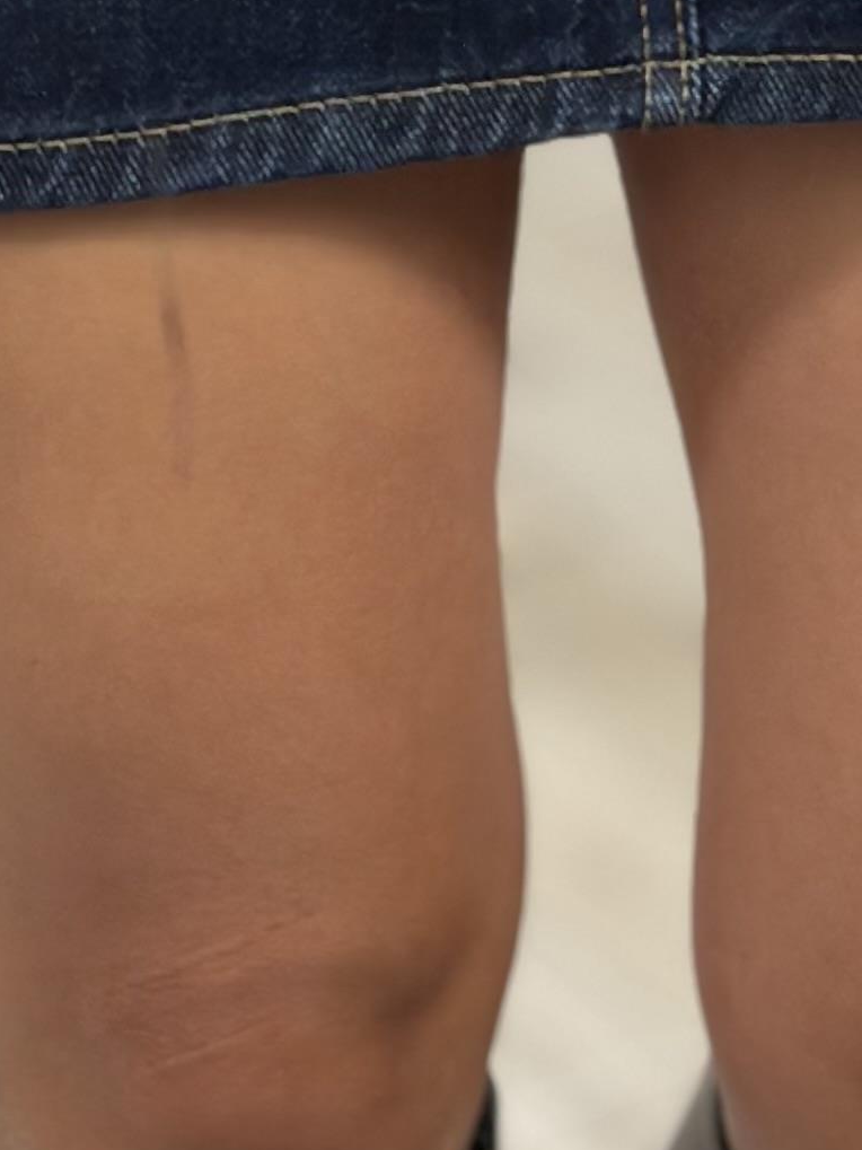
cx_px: 564
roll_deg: +3.2
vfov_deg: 10.1
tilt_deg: -43.2
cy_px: -586
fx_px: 6310
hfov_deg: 7.8
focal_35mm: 190
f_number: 1.78
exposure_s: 1/100
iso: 100
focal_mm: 6.86
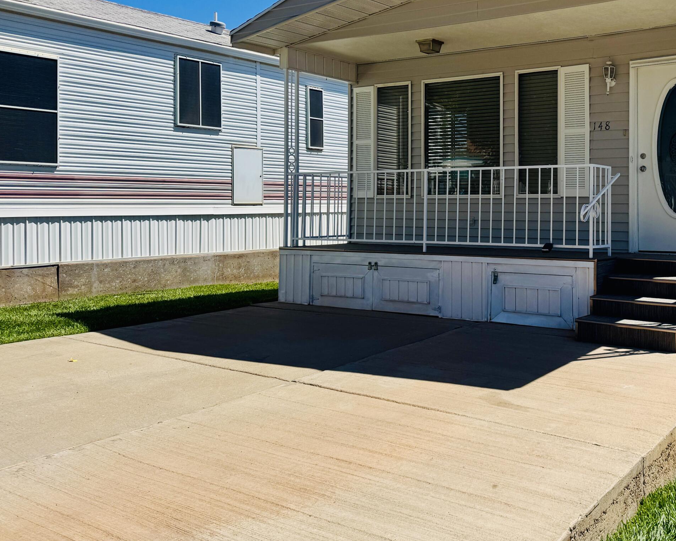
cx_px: 510
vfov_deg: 39.7
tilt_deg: +1.5
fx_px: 740
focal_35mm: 37
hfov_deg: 47.2
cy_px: 188
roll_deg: +1.1
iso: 80
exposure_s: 1/7092
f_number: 1.78
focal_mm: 6.76
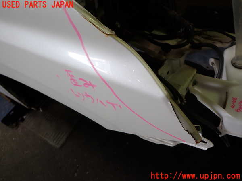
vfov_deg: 46.8
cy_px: 90
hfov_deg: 60.0
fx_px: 210
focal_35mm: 30
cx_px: 121
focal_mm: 5.4
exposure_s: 1/80
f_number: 2.3
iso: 100
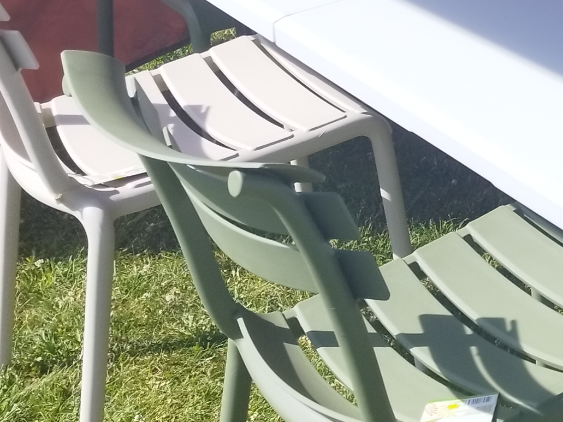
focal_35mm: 97
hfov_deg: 16.8
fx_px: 1577
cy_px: -56
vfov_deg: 14.8
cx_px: 1014
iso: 50
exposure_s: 1/544
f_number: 1.89
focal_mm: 5.95
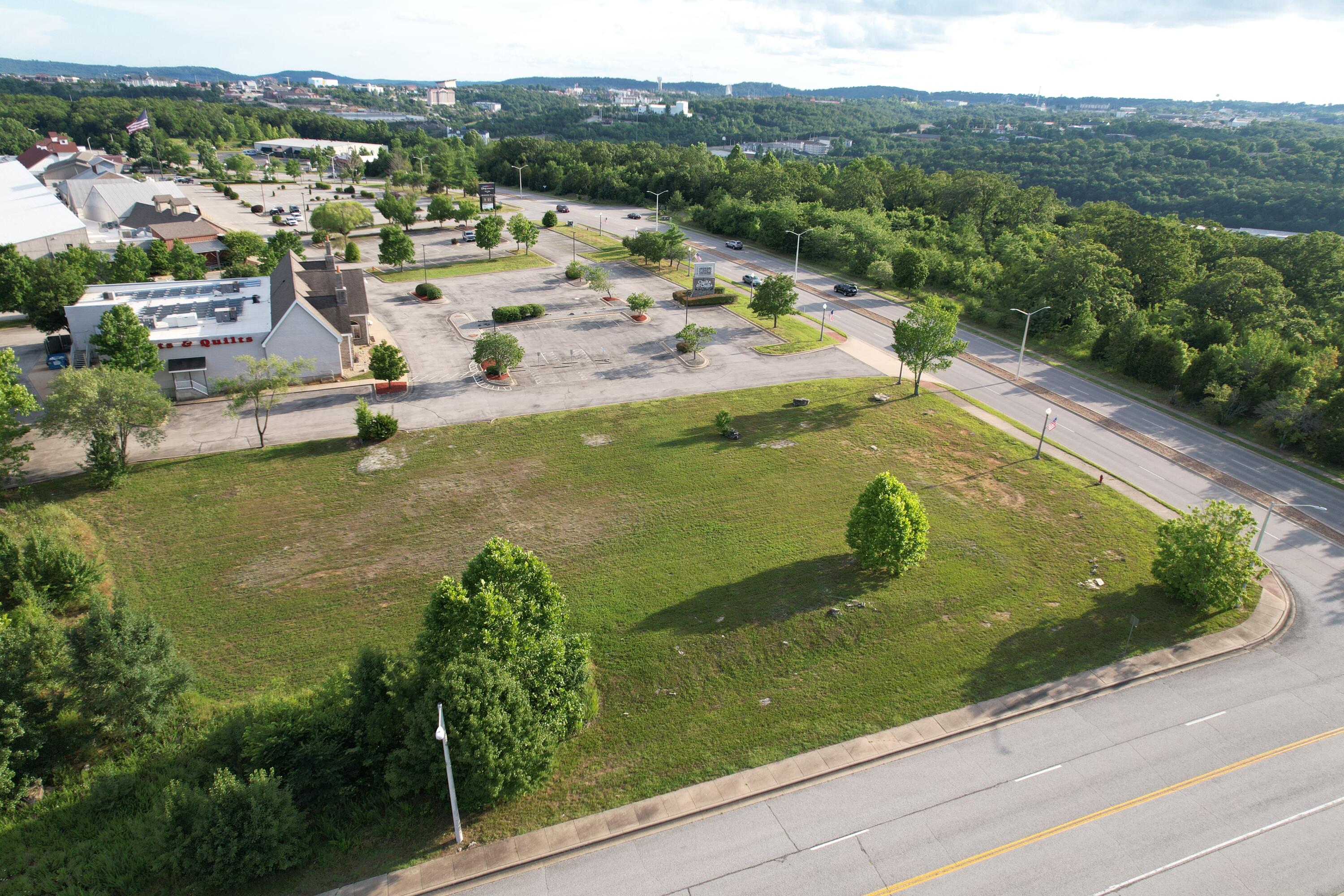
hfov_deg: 78.6
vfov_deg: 57.2
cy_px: 448
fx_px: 821
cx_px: 672
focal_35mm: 22
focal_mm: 8.38
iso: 100
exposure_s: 1/90
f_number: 2.8
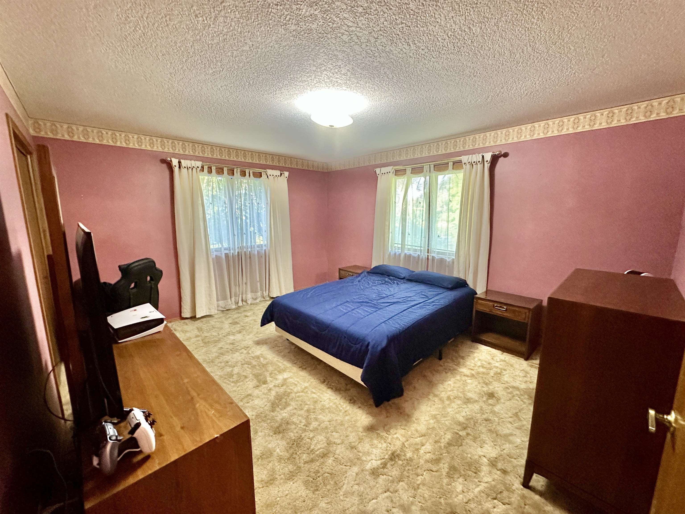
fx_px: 277
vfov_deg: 85.7
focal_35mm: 14
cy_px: 257
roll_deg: +0.0
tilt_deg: -9.7
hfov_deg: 102.1
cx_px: 342
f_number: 2.2
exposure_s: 1/60
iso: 640
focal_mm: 2.22
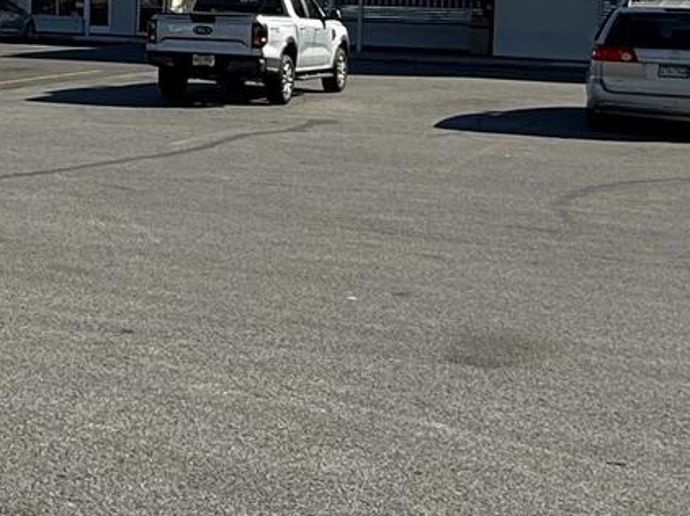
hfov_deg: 23.4
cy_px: 28
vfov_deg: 21.0
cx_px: -322
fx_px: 1355
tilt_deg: -1.0
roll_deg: -2.0
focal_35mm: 68
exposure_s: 1/1698
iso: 50
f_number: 2.2
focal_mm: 2.22
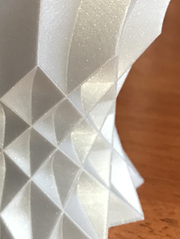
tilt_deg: -22.0
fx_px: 617
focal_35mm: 89
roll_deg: +0.1
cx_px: 29
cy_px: 77
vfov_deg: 21.9
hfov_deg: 16.4
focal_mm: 3.99
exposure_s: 1/15
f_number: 1.8
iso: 64
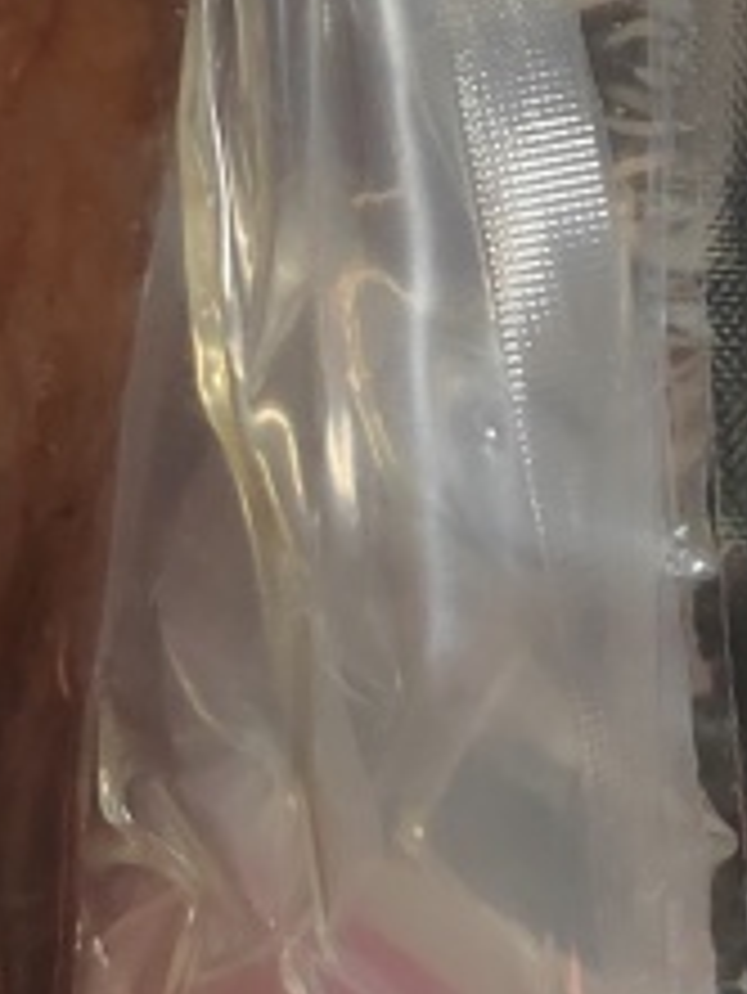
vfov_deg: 15.1
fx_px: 3191
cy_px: -843
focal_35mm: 111
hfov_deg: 13.3
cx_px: 171
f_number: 1.9
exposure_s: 1/100
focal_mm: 5.52
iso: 1934
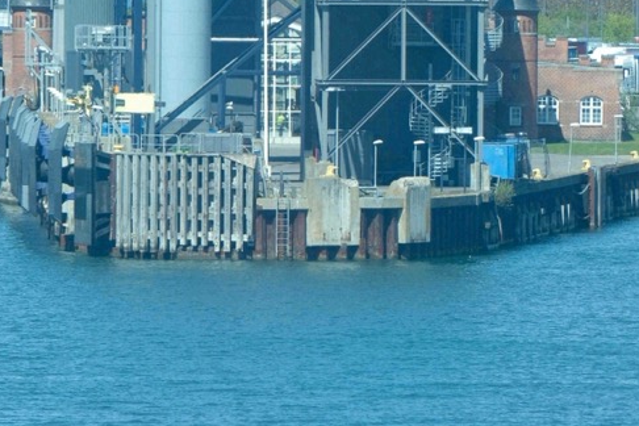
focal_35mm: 422
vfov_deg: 3.3
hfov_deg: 4.9
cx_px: -145
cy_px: 7
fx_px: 7490
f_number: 6.4
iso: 125
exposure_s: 1/210
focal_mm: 113.7
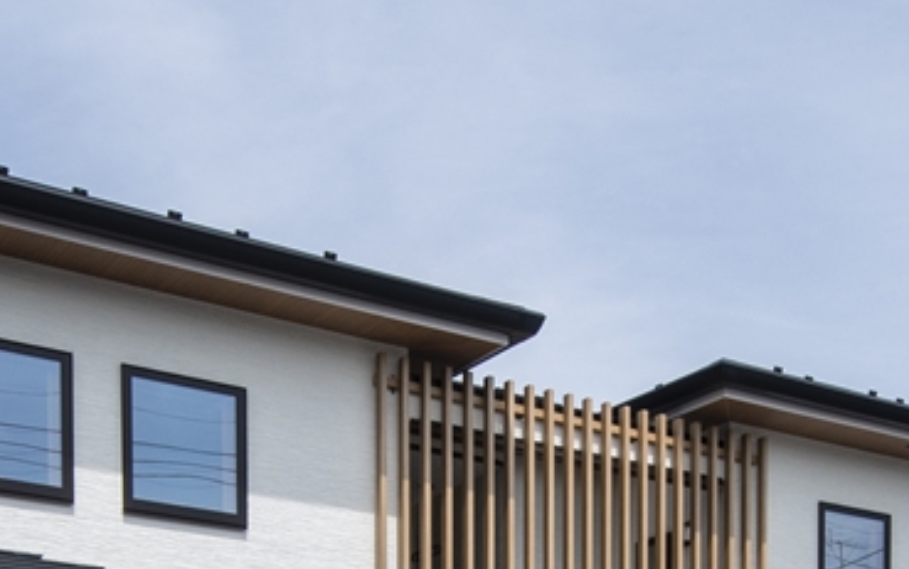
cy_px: 872
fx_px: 1438
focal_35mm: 58
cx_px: 505
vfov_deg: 19.3
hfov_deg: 35.1
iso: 100
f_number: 11
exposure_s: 1/320
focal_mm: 9.5
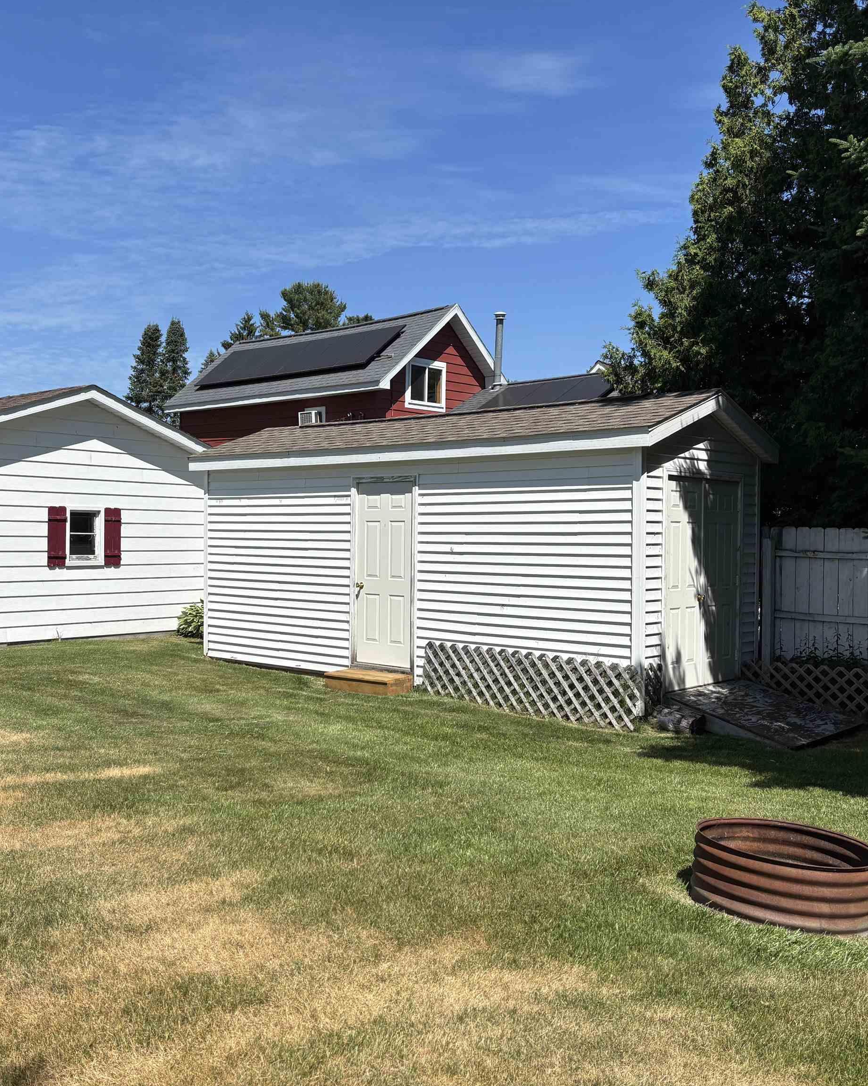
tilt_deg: -0.3
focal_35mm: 34
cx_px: 332
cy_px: 544
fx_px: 1092
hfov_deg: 43.1
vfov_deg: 52.8
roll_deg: -1.0
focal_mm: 5.96
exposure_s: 1/4854
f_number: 1.6
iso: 50
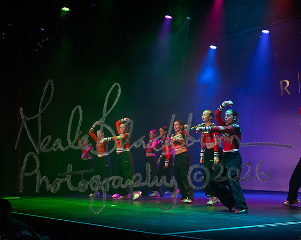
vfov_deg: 27.0
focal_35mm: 56
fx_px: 502
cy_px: 120
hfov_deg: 33.3
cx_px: 130
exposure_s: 1/400
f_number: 5
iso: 6400
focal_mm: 50
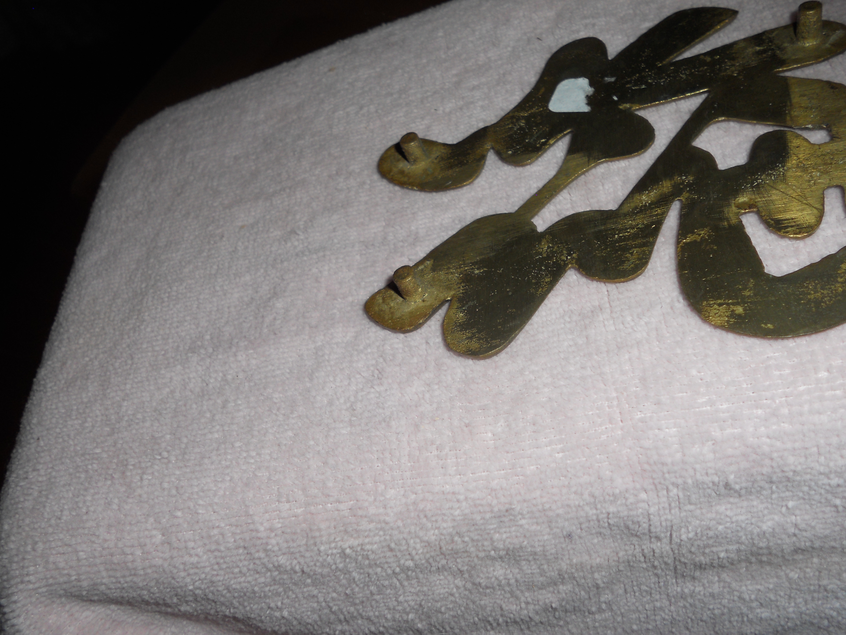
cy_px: 318
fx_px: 782
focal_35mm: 32
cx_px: 423
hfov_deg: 56.8
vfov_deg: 44.2
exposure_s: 1/25
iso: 80
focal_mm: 5.8
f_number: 8.8
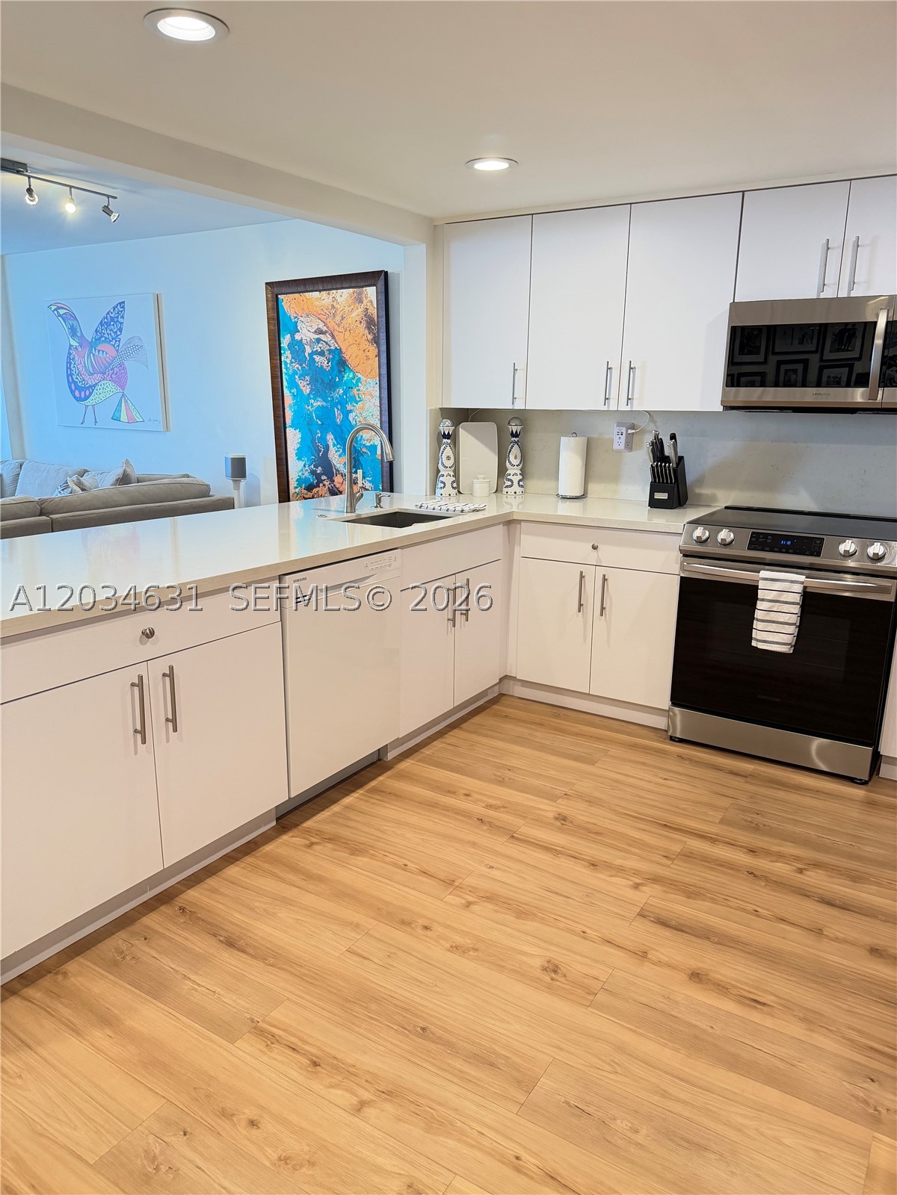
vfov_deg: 71.6
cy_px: 598
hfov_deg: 56.8
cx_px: 448
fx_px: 829
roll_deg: -0.2
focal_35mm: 24
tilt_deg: -13.7
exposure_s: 1/120
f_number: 1.78
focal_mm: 6.76
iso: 320
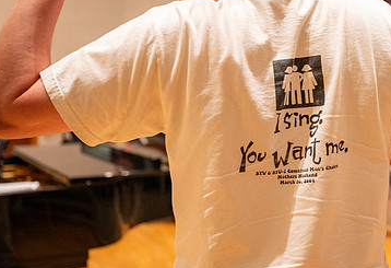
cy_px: 97
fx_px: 679
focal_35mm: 62
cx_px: 305
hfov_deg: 31.4
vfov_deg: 22.2
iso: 800
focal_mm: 33
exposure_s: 1/200
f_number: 2.8
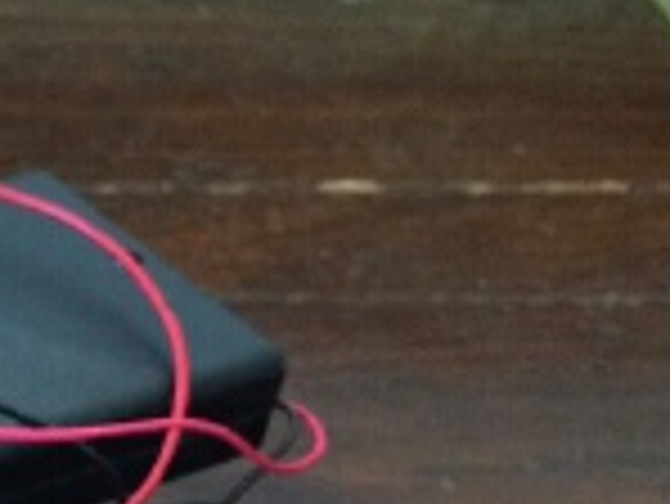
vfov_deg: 13.8
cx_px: -384
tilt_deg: -43.4
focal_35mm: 104
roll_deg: +0.2
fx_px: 2015
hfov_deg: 16.8
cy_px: 608
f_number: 2.2
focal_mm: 4.15
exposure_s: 1/24
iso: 320
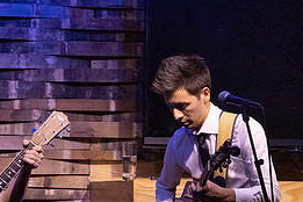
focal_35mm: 263
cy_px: 175
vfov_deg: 5.2
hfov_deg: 7.8
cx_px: 127
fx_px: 2213
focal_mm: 110
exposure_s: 1/200
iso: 6400
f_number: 6.3
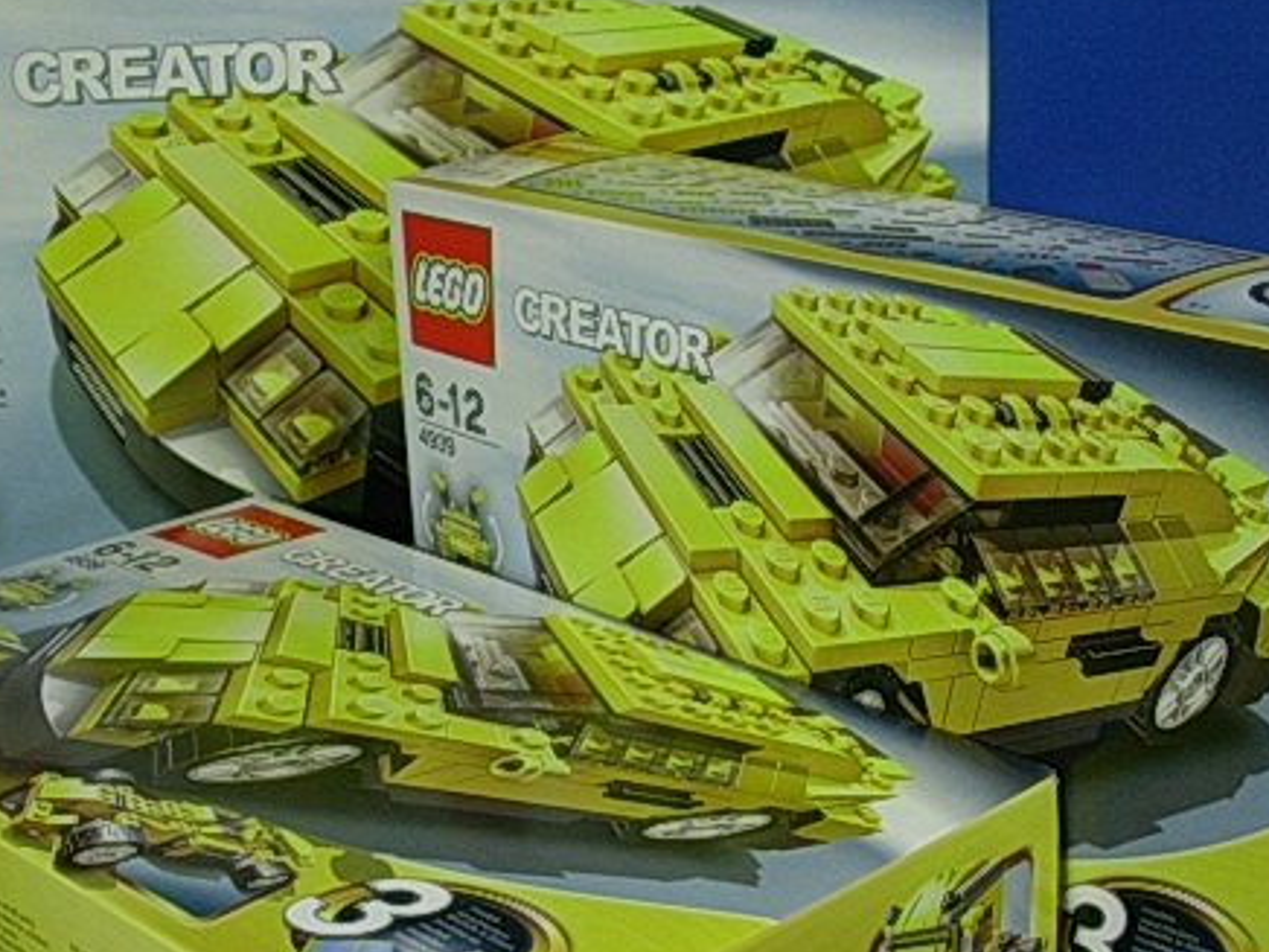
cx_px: 626
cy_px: 565
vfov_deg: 22.2
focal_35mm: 66
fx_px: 2420
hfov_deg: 29.4
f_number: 2.9
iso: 70
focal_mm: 6.7
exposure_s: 1/17.4
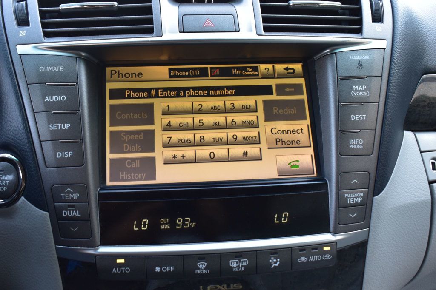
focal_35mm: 40
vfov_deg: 33.0
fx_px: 490
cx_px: 218
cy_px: 145
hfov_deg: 47.9
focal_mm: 27
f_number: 7.1
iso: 400
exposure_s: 1/30
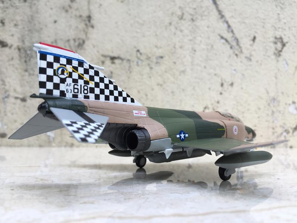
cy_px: 112
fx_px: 249
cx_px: 148
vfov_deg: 48.2
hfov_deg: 61.7
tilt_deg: +2.6
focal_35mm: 29
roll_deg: -2.5
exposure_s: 1/127
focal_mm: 4.15
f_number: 2.2
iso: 32
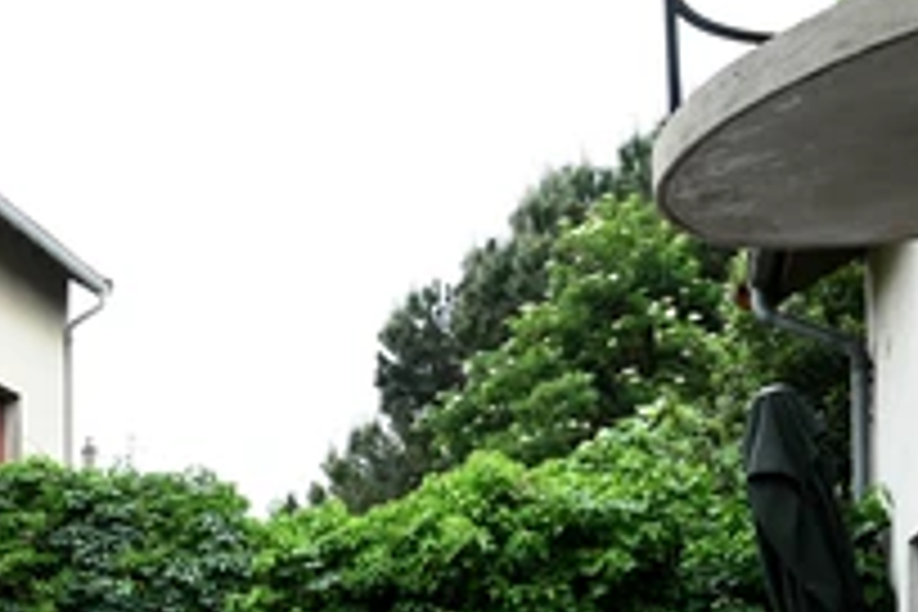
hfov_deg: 34.9
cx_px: -135
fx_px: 1198
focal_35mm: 47
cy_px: 722
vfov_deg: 25.8
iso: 200
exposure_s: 1/15
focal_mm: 16
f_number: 11
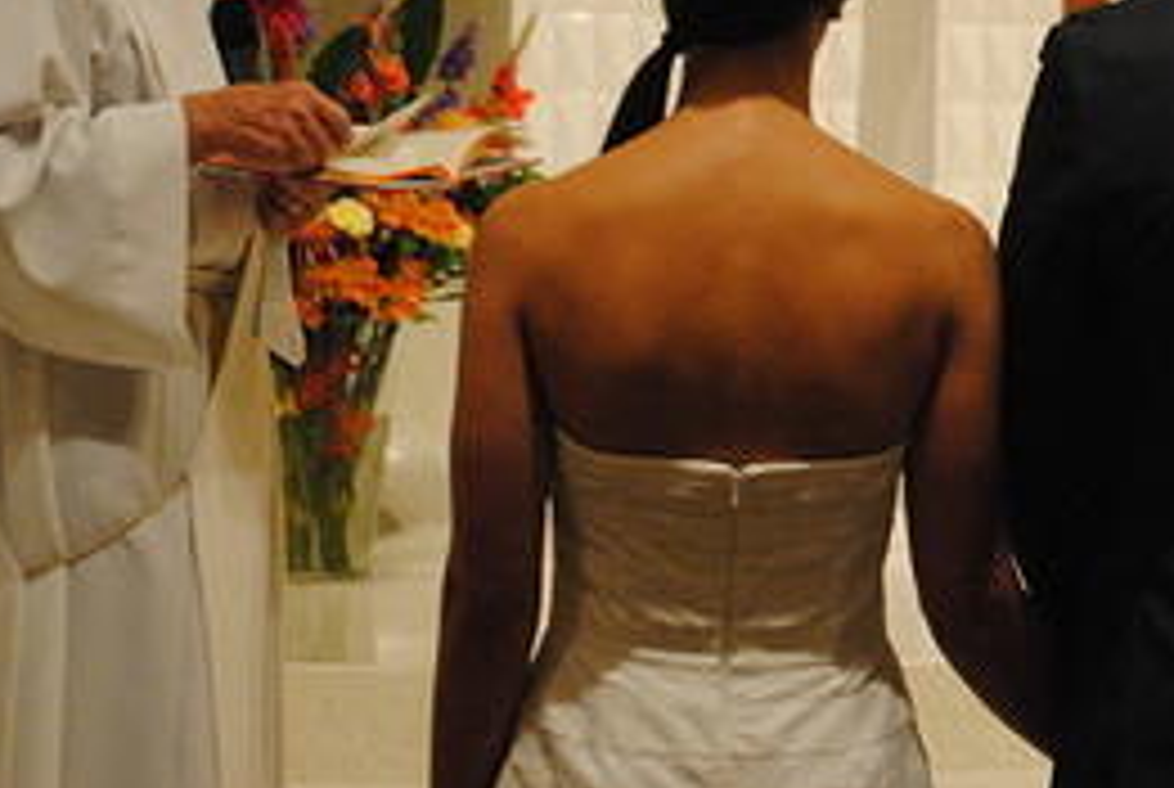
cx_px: 1313
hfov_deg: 10.0
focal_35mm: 202
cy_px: -140
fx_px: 6606
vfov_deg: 6.8
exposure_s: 1/30
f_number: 4
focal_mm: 55
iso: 1100
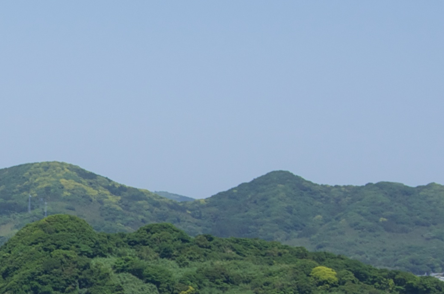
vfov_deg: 9.0
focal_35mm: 149
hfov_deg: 12.9
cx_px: -272
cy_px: 359
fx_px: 1838
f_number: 11
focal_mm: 21
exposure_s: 1/160
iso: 100
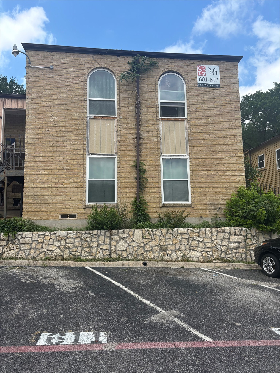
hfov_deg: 53.1
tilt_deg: +9.0
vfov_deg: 67.3
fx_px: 280
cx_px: 140
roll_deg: -0.3
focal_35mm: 26
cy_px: 186
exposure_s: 1/2778
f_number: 1.6
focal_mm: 5.96
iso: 50
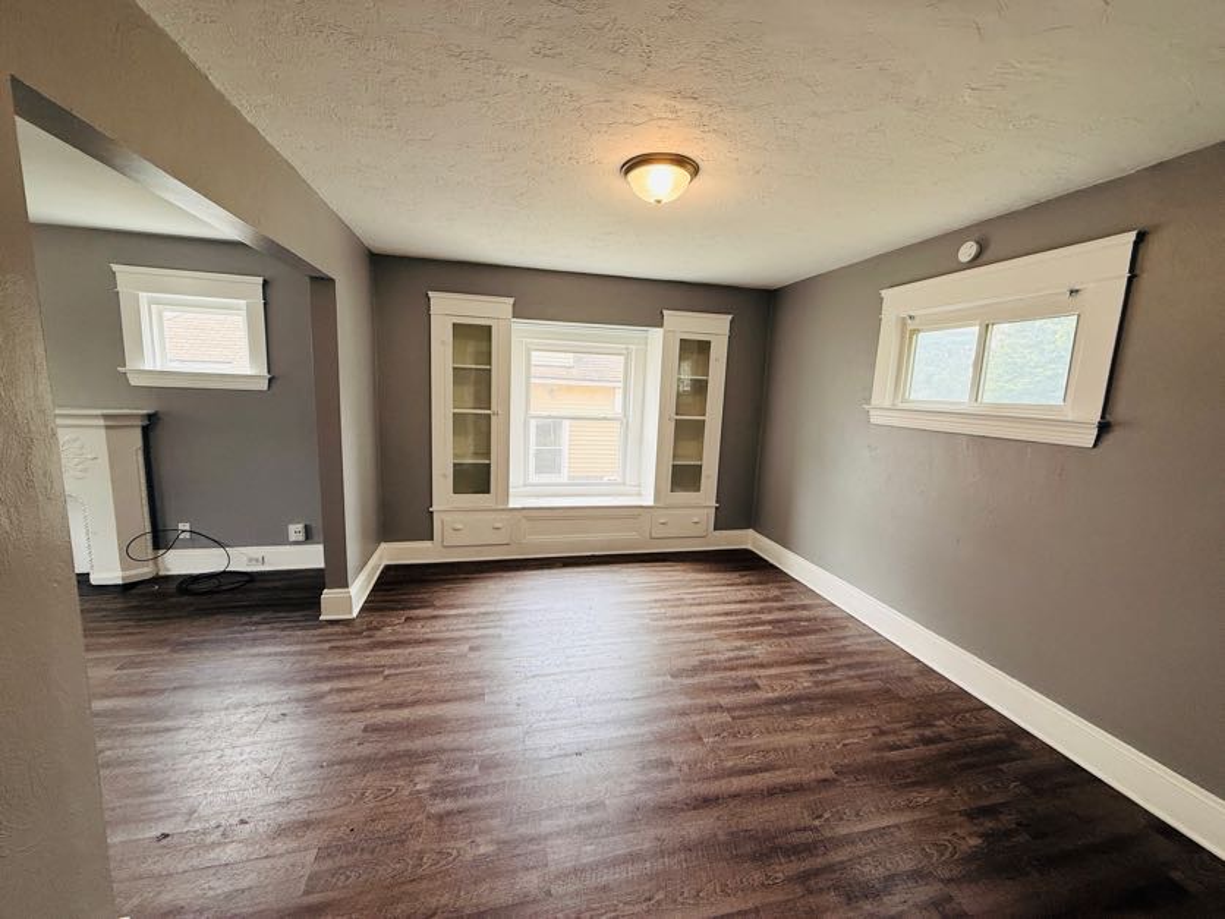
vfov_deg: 85.7
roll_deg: -2.5
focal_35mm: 14
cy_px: 460
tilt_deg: -8.2
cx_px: 612
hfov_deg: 102.1
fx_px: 495
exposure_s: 1/120
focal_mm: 2.22
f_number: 2.2
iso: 100
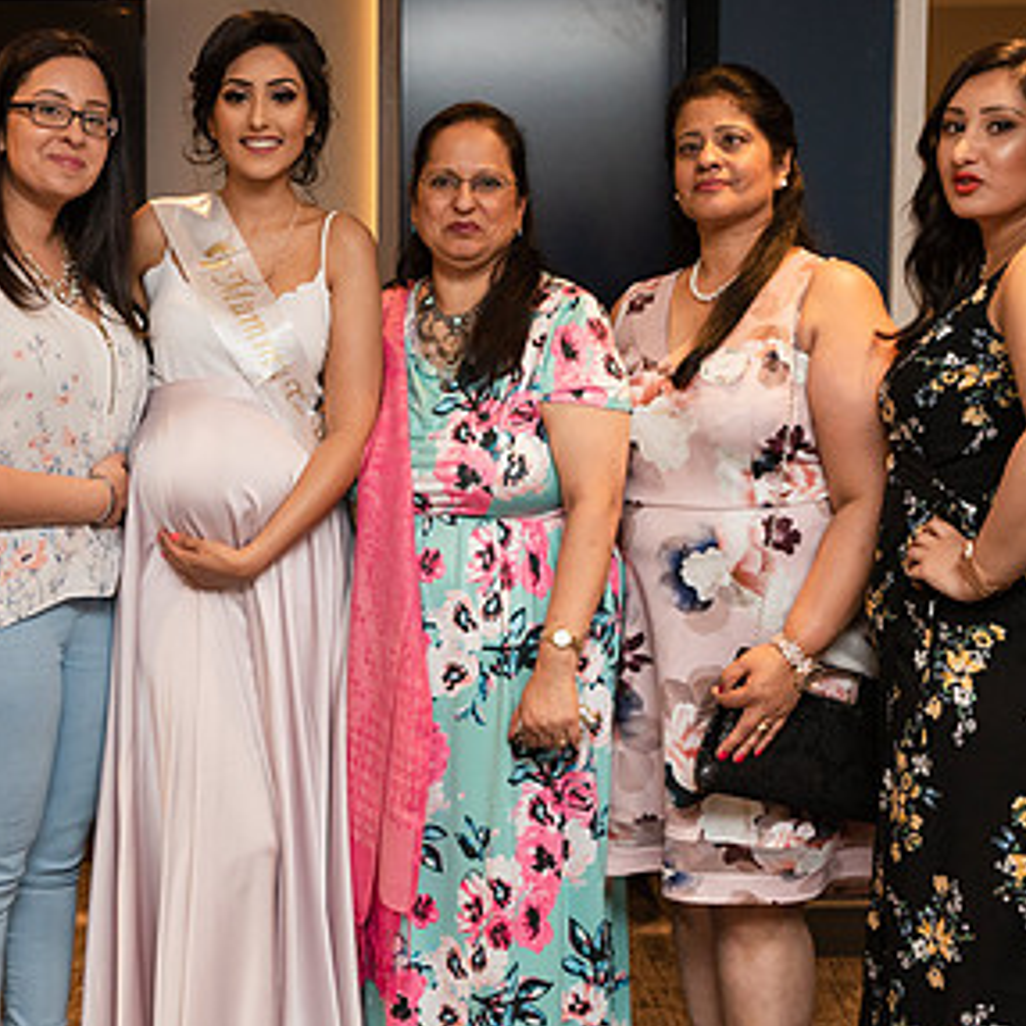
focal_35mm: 56
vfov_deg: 30.5
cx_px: 368
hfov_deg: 30.4
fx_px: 1878
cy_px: 436
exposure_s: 1/160
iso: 2000
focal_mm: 32
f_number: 4
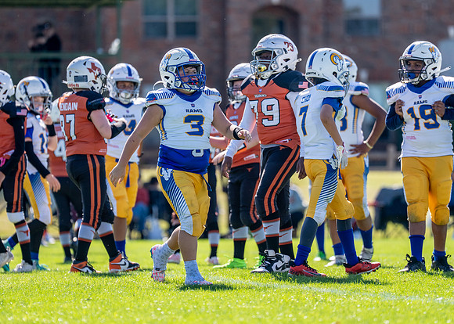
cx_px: 217
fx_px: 3838
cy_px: 155
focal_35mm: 298
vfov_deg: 4.8
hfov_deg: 6.8
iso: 200
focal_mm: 200
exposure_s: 1/3200
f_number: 2.8
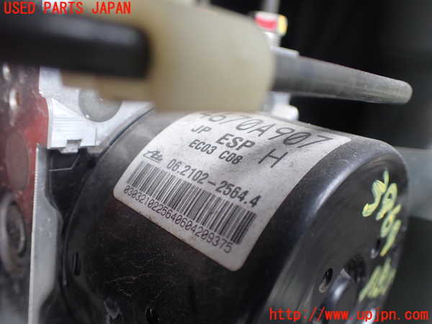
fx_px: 374
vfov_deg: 46.8
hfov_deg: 60.0
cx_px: 216
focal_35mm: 30
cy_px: 162
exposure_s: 1/125
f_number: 2.3
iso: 160
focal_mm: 5.4
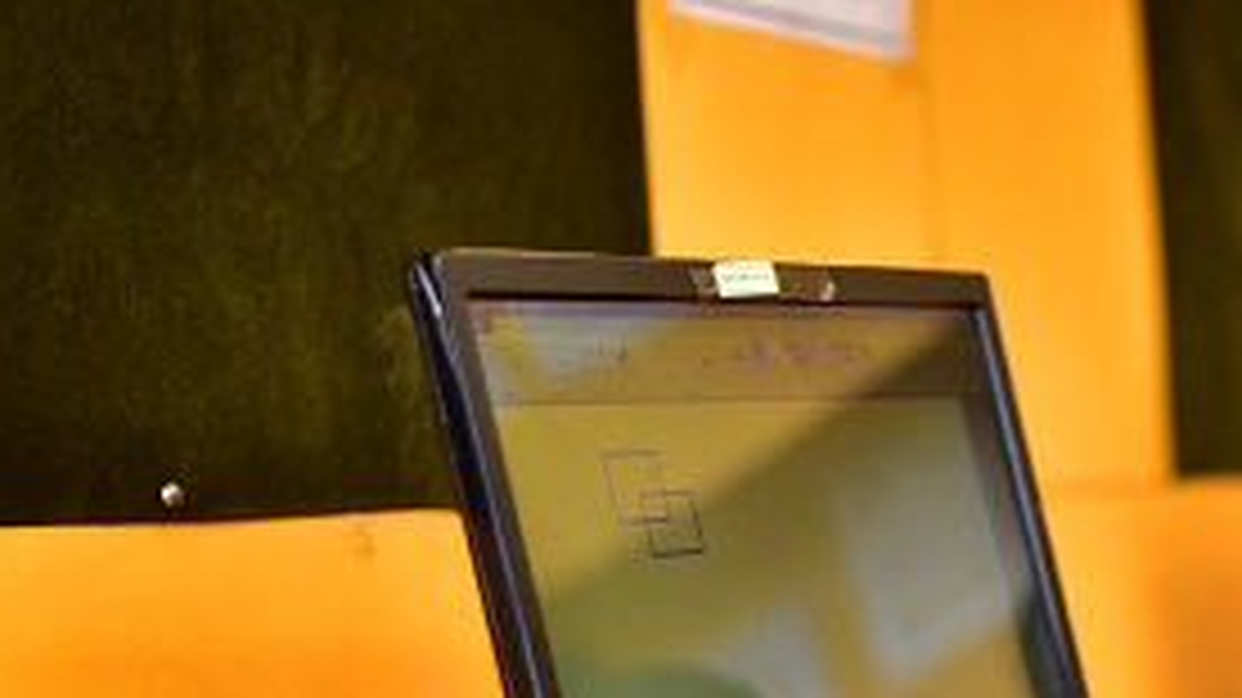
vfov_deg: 10.5
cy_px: 788
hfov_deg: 18.4
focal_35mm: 114
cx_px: 1188
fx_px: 3753
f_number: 1.8
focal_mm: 50
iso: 640
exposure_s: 1/160
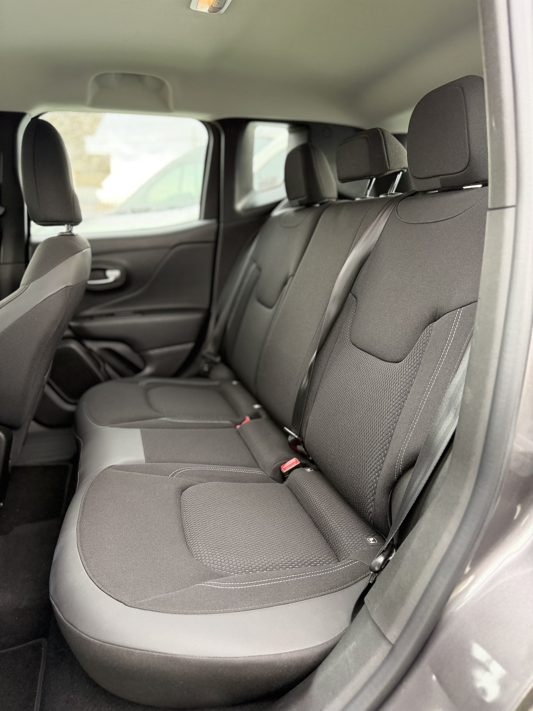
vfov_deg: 71.6
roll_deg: +0.4
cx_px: 266
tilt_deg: -13.6
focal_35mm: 24
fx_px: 493
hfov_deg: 56.8
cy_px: 356
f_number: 1.78
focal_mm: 6.76
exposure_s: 1/60
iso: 250
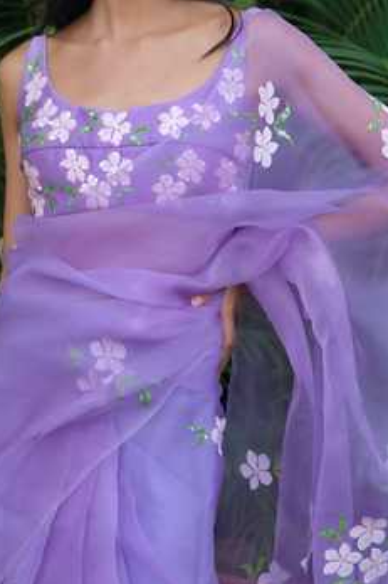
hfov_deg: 11.0
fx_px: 2007
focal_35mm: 124
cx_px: 203
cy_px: 198
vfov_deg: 16.5
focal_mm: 54.5
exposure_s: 1/250
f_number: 4
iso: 1000
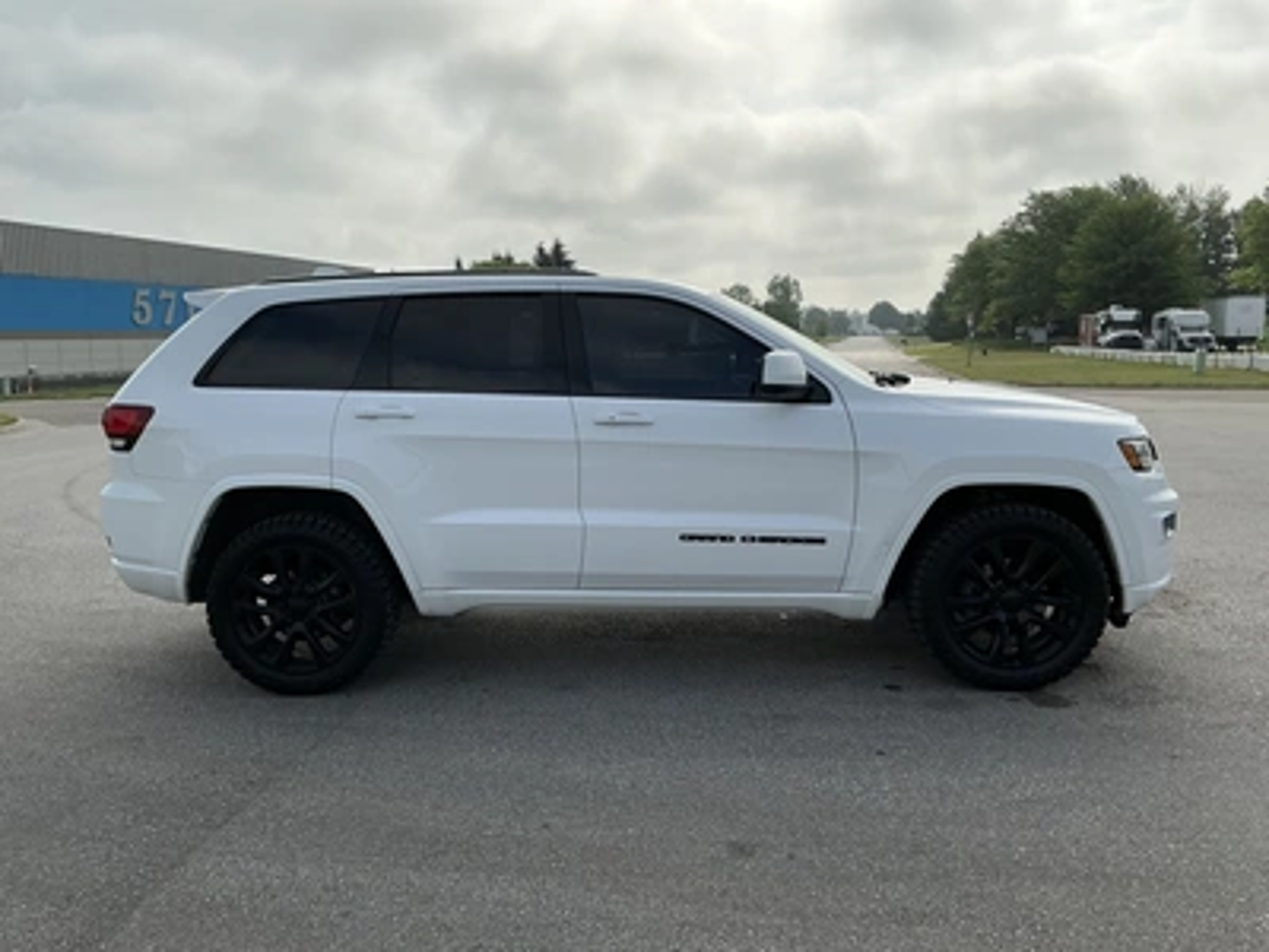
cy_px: 476
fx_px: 1026
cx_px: 634
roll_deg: +1.6
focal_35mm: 28
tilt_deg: -3.5
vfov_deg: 49.7
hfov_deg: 63.4
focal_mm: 3
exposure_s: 1/3322
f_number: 1.8
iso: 25
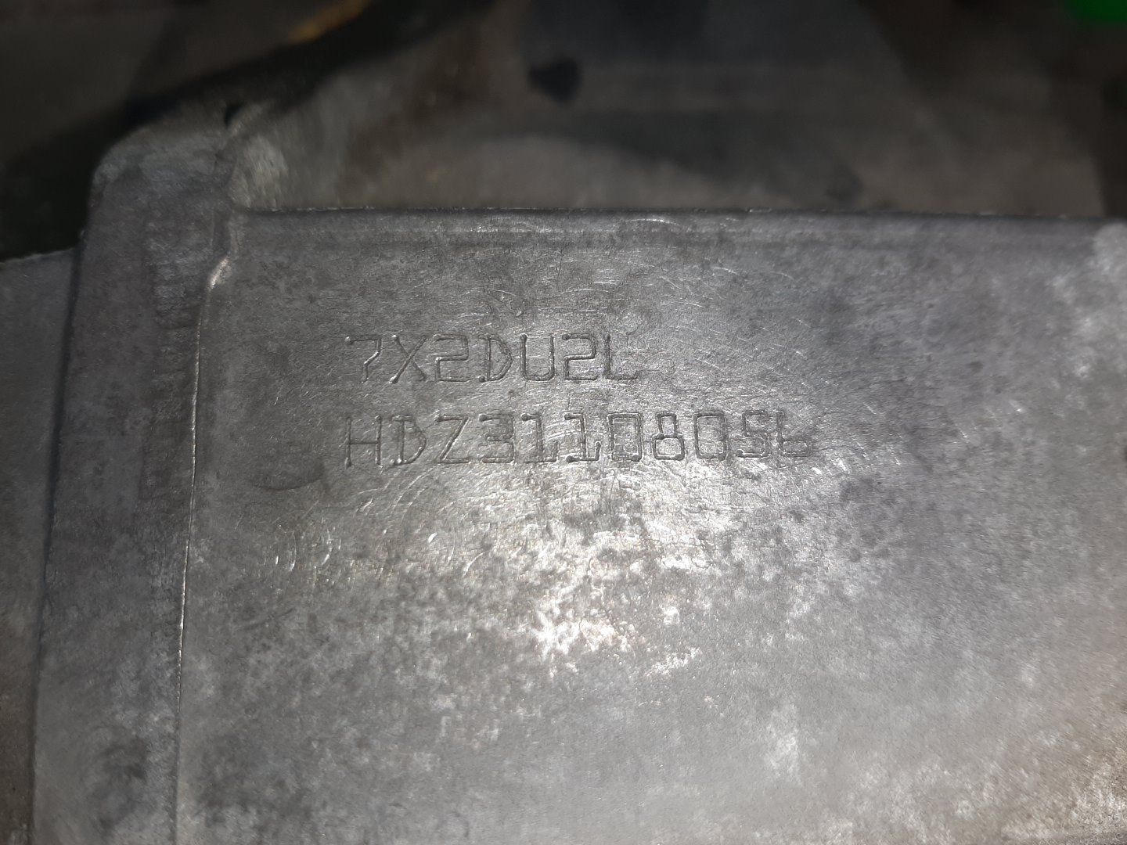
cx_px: 564
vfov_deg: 53.1
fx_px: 846
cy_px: 422
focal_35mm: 26
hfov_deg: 67.3
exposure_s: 1/100
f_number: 1.7
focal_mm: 3.93
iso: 46
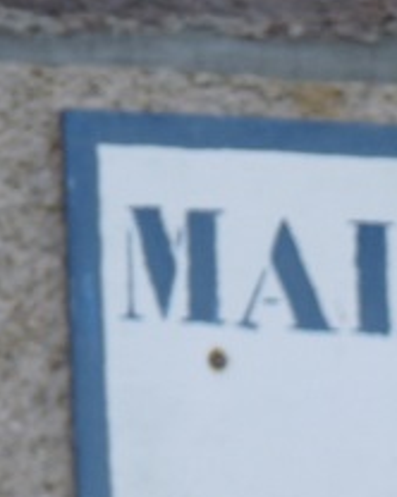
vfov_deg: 2.9
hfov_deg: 2.3
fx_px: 9943
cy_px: 485
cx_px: 761
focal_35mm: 676
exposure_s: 1/200
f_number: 3.7
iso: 100
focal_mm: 32
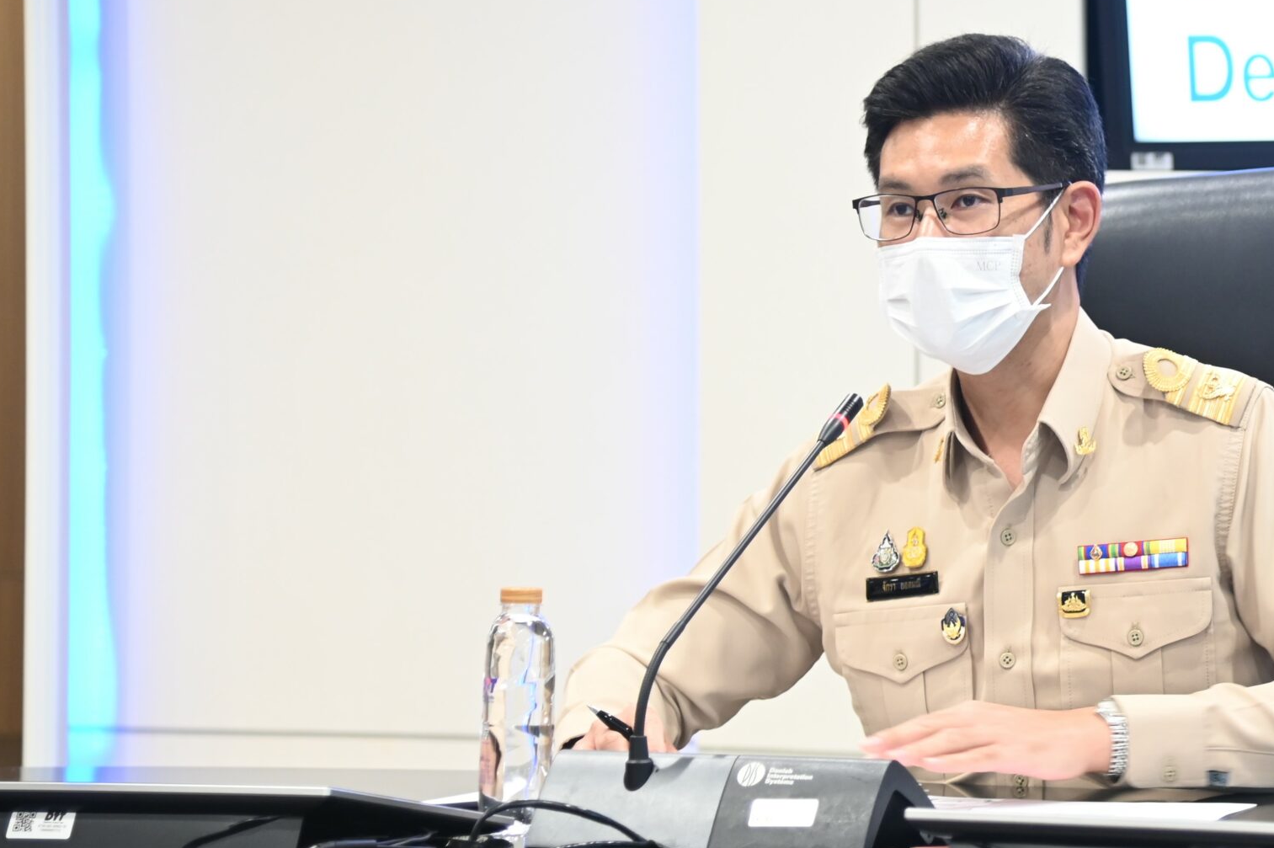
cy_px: 422
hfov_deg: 15.5
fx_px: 4669
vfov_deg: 10.4
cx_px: 987
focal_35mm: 132
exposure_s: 1/50
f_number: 4
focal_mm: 78
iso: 1250
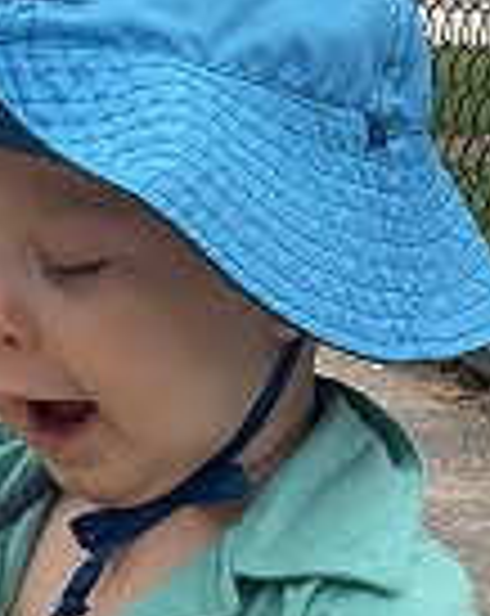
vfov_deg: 13.2
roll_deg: +1.4
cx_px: 144
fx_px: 2510
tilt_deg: -21.5
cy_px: 949
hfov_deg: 11.1
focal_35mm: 138
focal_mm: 3
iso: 16
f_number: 1.8
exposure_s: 1/962
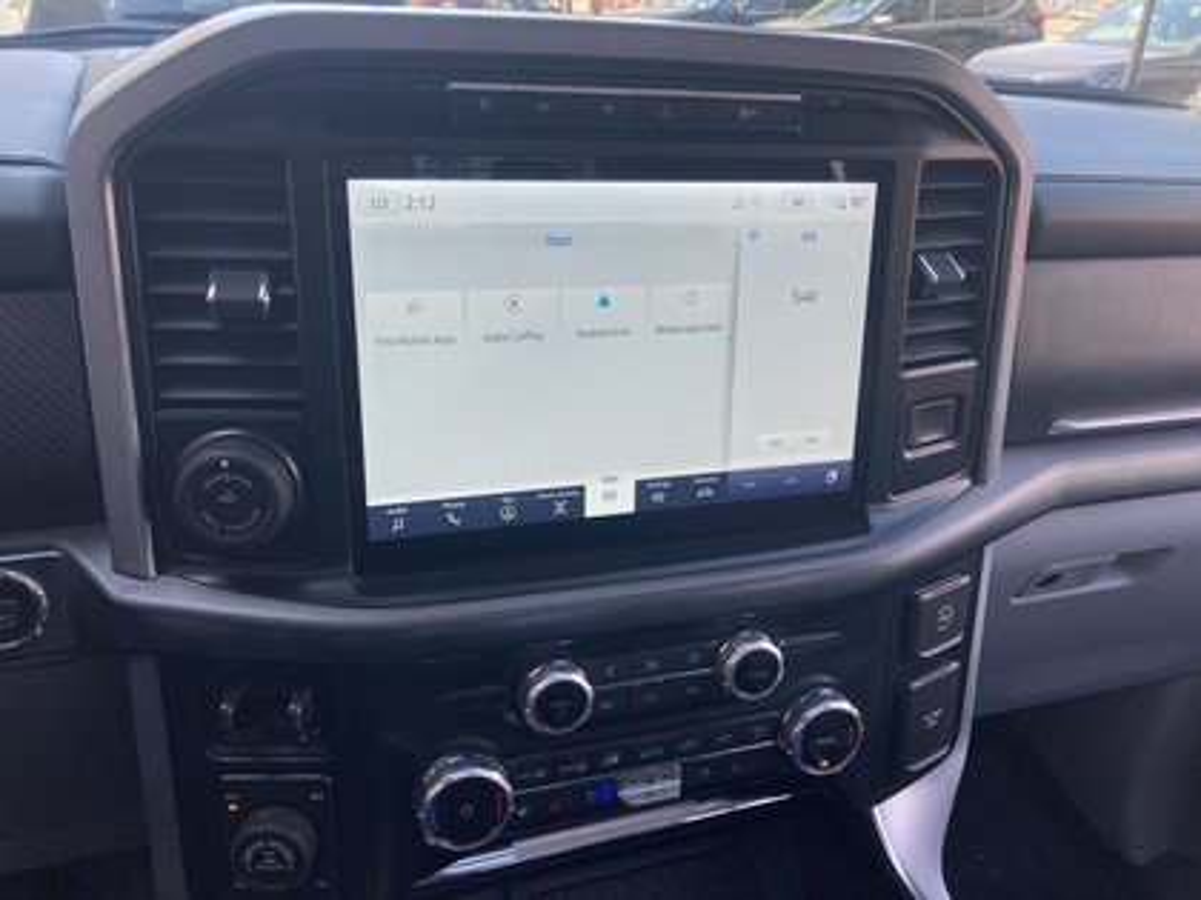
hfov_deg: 63.4
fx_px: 971
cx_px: 600
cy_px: 450
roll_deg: -1.5
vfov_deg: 49.7
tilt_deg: -25.9
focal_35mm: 28
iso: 20
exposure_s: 1/186
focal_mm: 3.99
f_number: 1.8
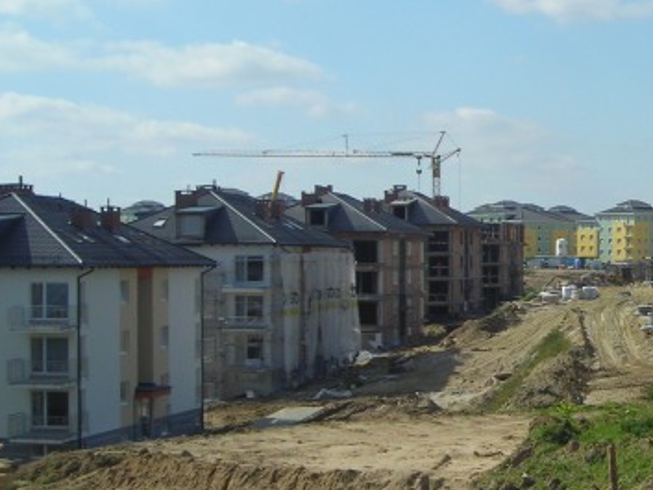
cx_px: 686
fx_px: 1623
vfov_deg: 17.2
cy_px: 235
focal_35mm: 86
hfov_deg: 21.7
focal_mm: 6.3
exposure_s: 1/274
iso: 50
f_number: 6.4
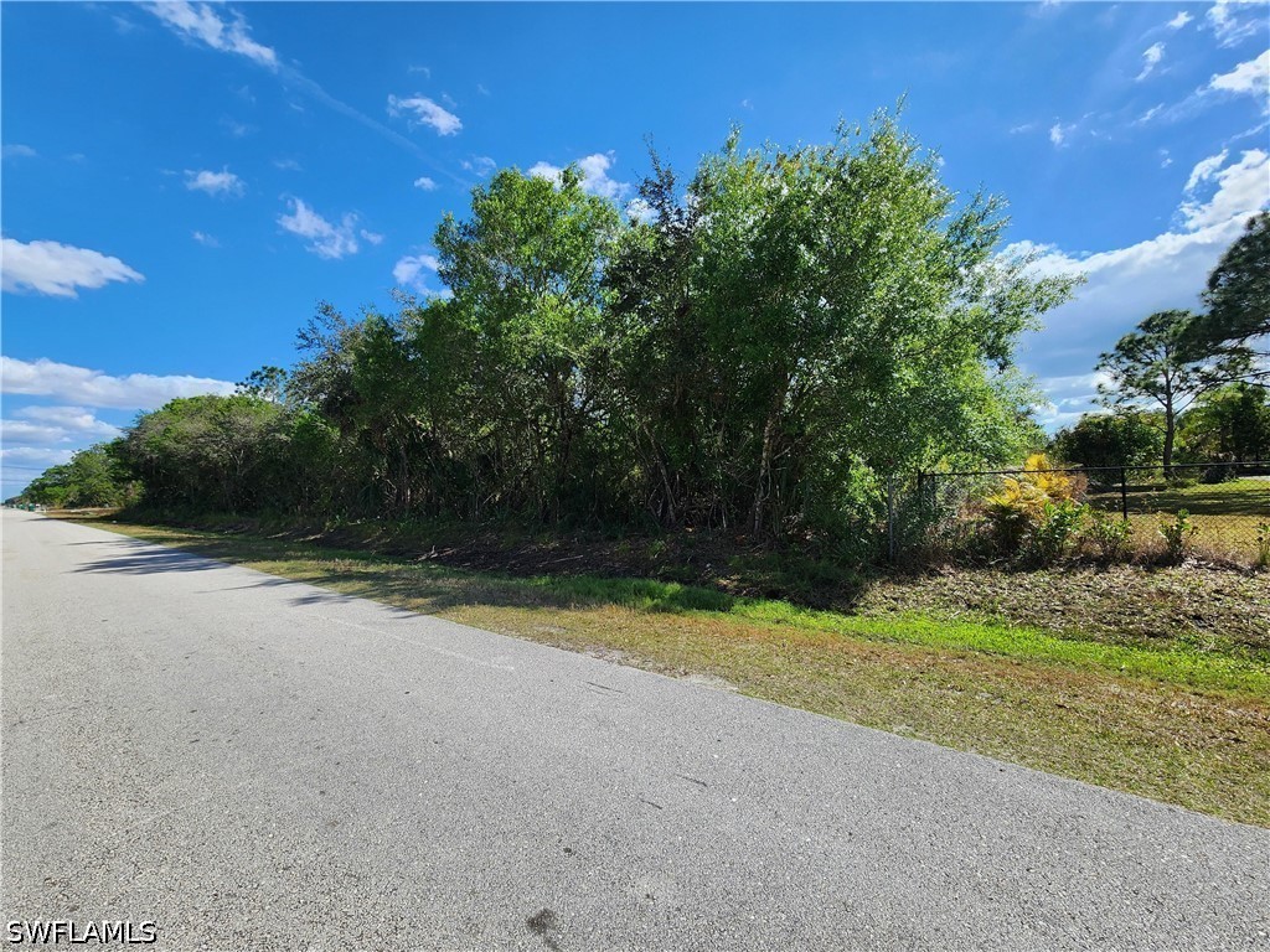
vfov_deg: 89.9
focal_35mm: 13
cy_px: 476
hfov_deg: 106.2
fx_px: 477
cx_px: 635
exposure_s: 1/1742
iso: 50
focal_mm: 2.2
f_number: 2.2
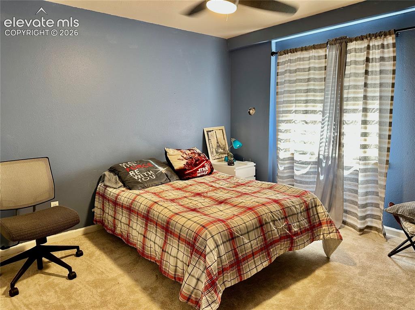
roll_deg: +0.9
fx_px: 288
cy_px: 155
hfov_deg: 71.6
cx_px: 208
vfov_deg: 56.8
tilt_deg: -9.2
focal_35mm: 24
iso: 160
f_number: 1.78
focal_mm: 6.86
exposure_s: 1/60
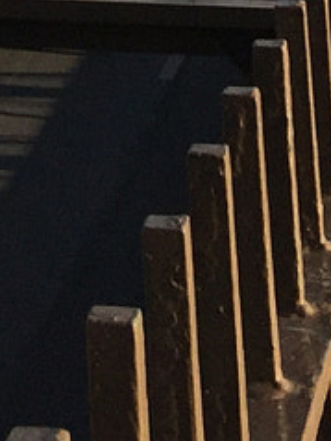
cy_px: -974
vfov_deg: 8.3
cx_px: -251
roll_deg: +0.2
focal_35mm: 194
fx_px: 2476
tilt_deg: +10.9
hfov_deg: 7.4
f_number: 2.2
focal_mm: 4.15
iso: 32
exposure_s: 1/3597
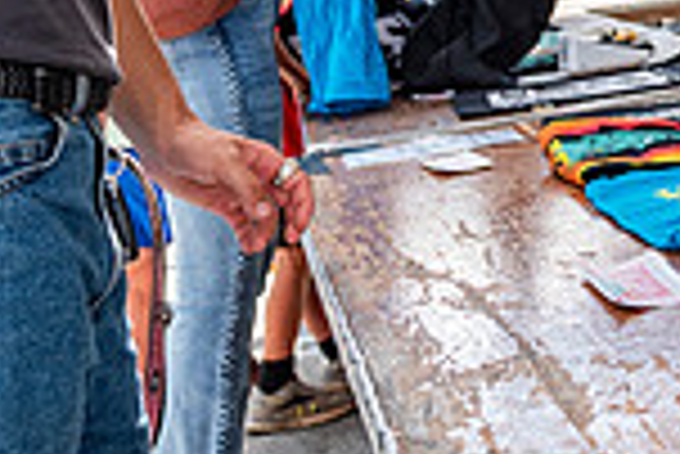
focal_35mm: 92
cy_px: -214
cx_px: 905
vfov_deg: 14.0
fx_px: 1739
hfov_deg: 20.1
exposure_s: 1/800
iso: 400
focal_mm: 24
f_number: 4
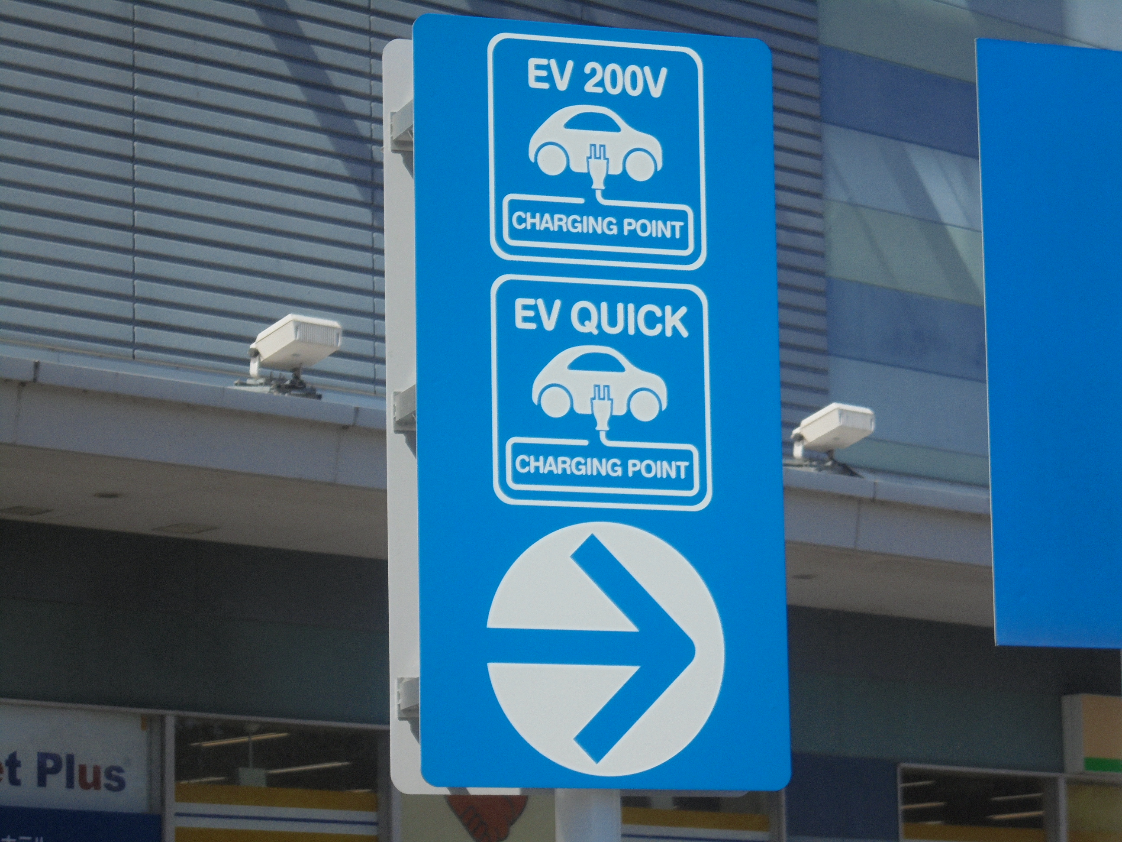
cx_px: 561
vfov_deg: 12.1
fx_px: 3954
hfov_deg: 16.1
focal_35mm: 122
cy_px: 421
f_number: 5.6
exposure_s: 1/640
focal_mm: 21.8
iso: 100
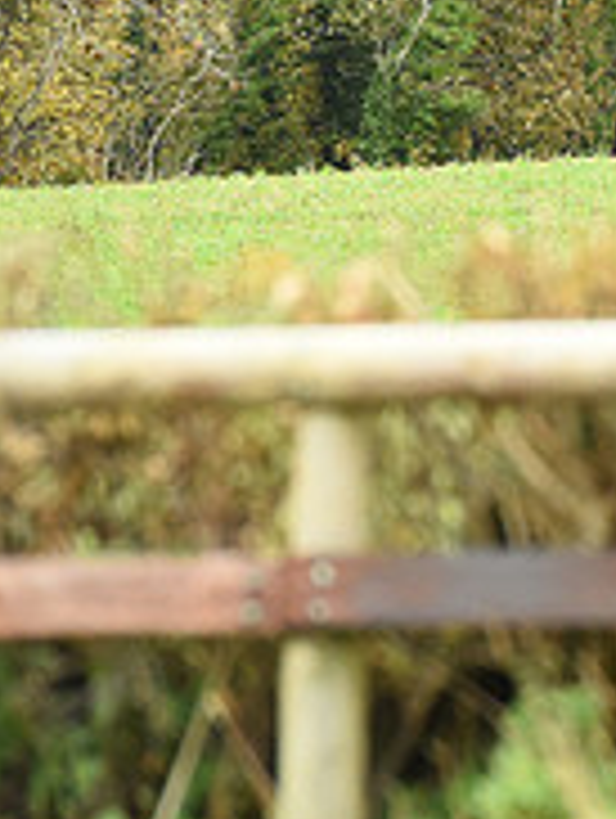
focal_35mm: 612
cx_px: 1147
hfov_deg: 2.4
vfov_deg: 3.2
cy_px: 166
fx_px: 14487
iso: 6400
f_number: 5.6
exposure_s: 1/1250
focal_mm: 200
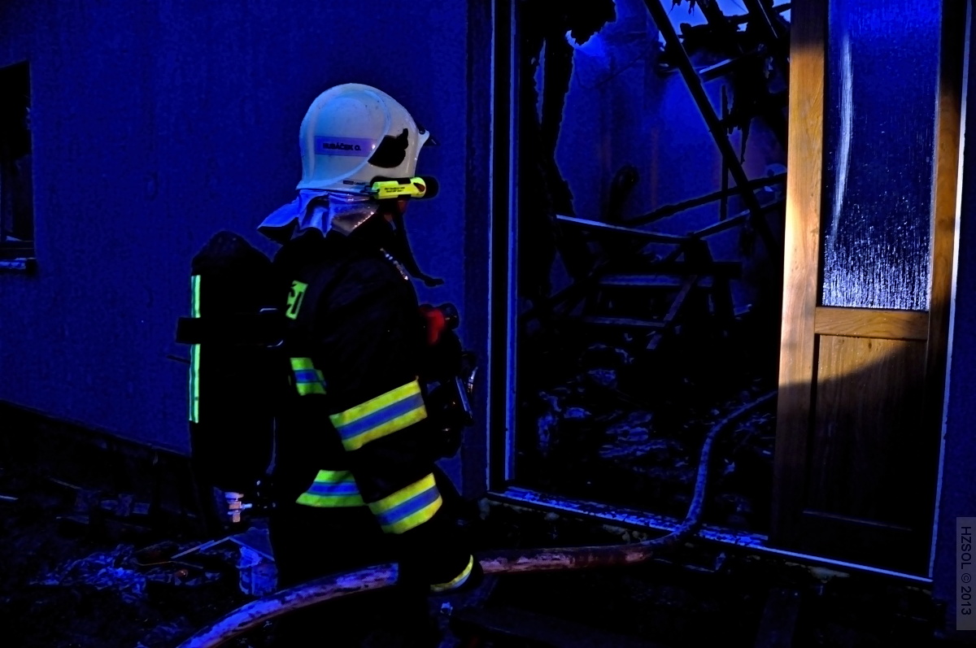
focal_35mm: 27
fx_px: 731
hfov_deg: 67.4
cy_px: 324
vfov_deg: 47.8
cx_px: 488
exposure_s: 1/8
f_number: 3.5
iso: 1600
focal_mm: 18
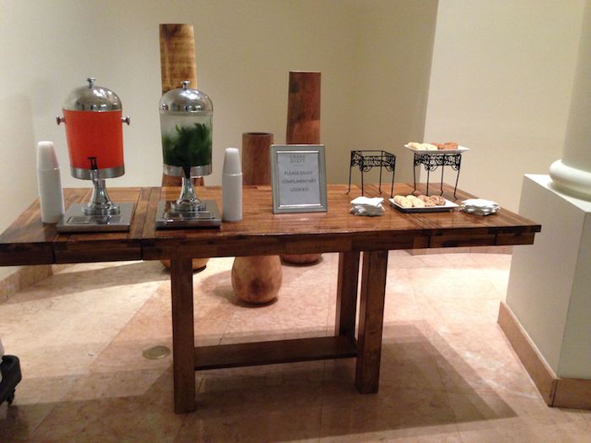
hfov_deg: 55.4
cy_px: 222
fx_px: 563
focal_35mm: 33
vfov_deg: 42.9
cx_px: 296
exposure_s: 1/20
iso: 320
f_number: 2.4
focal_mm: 4.12
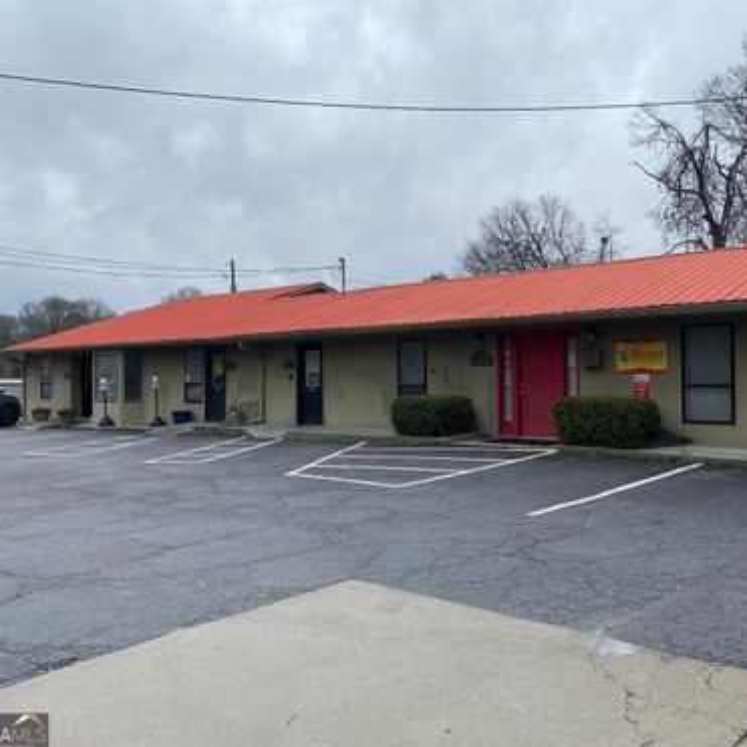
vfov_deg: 52.5
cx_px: 439
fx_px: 757
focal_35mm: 31
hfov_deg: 52.3
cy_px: 374
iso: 32
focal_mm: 4.25
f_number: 1.8
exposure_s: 1/3610
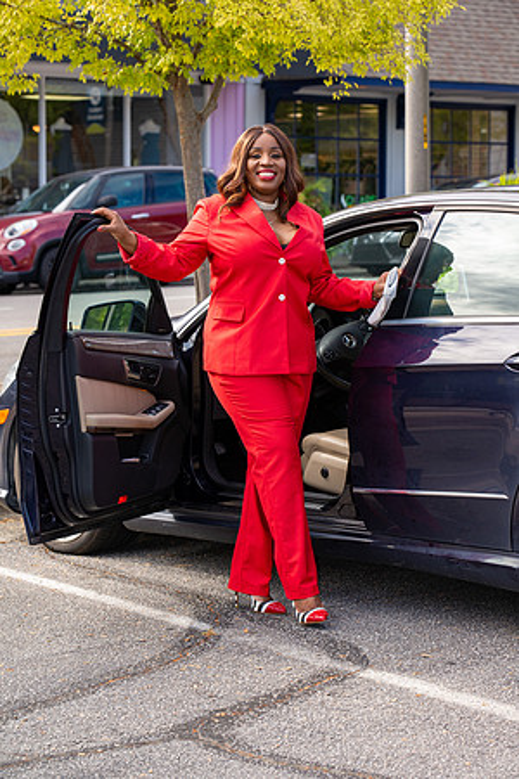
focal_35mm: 100
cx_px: 260
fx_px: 2162
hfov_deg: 13.7
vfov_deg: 20.4
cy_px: 390
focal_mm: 100
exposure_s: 1/200
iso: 250
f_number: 6.3
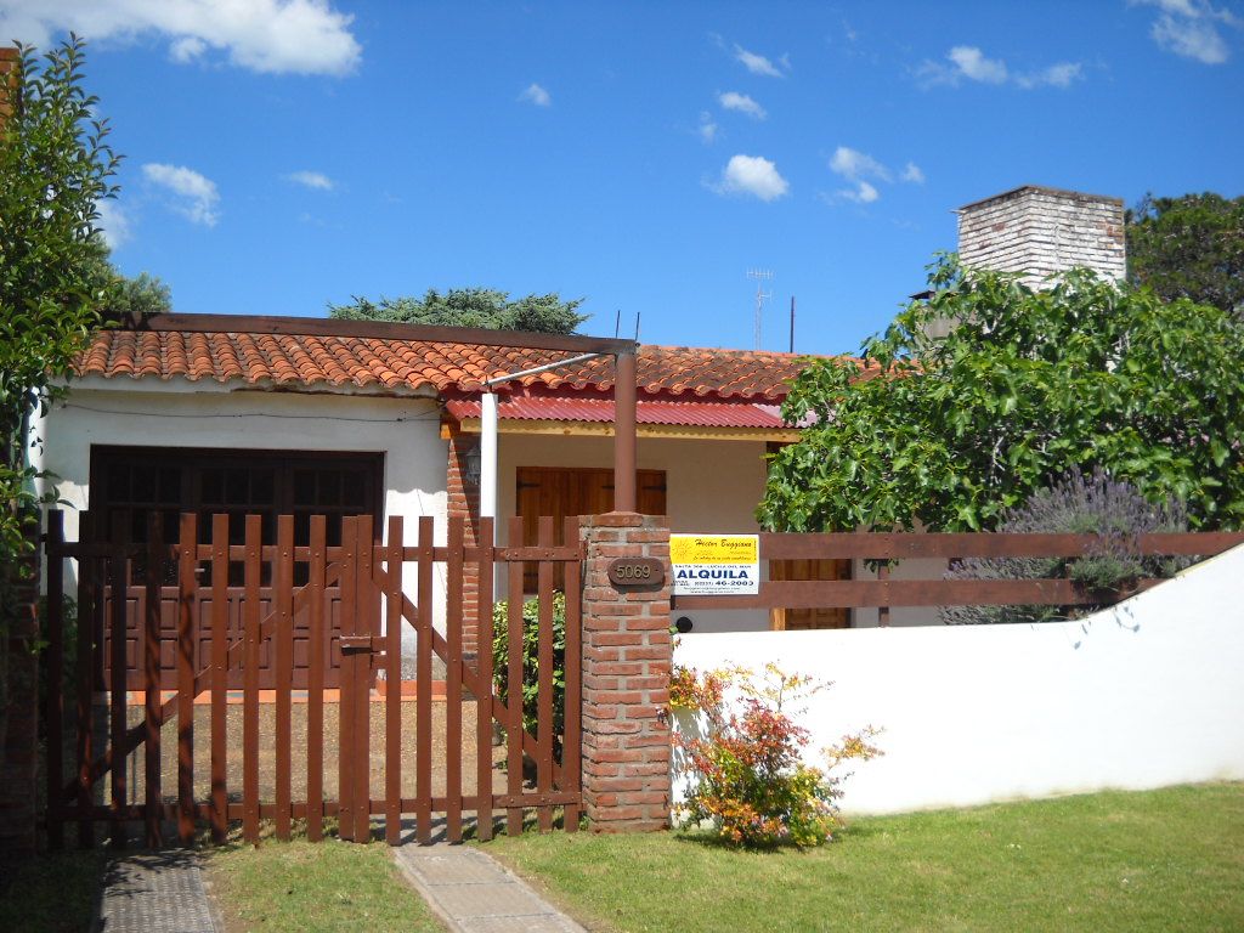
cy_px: 466
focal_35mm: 41
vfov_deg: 35.1
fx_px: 1473
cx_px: 622
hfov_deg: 45.8
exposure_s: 1/323
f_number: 5.5
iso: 64
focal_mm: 6.72
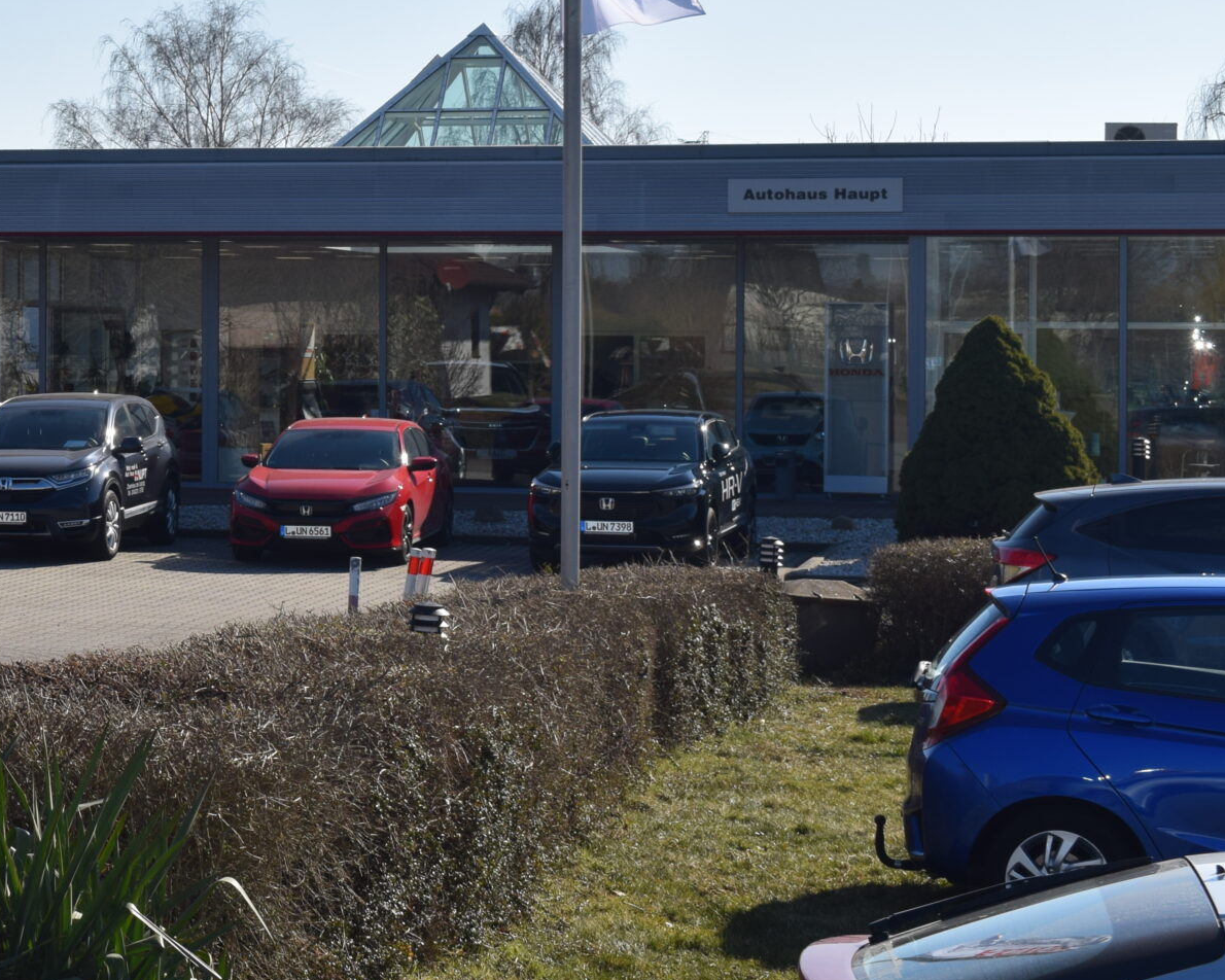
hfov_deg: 18.0
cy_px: 308
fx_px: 3734
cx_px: -90
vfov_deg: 14.9
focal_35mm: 103
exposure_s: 1/200
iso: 100
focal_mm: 34
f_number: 11
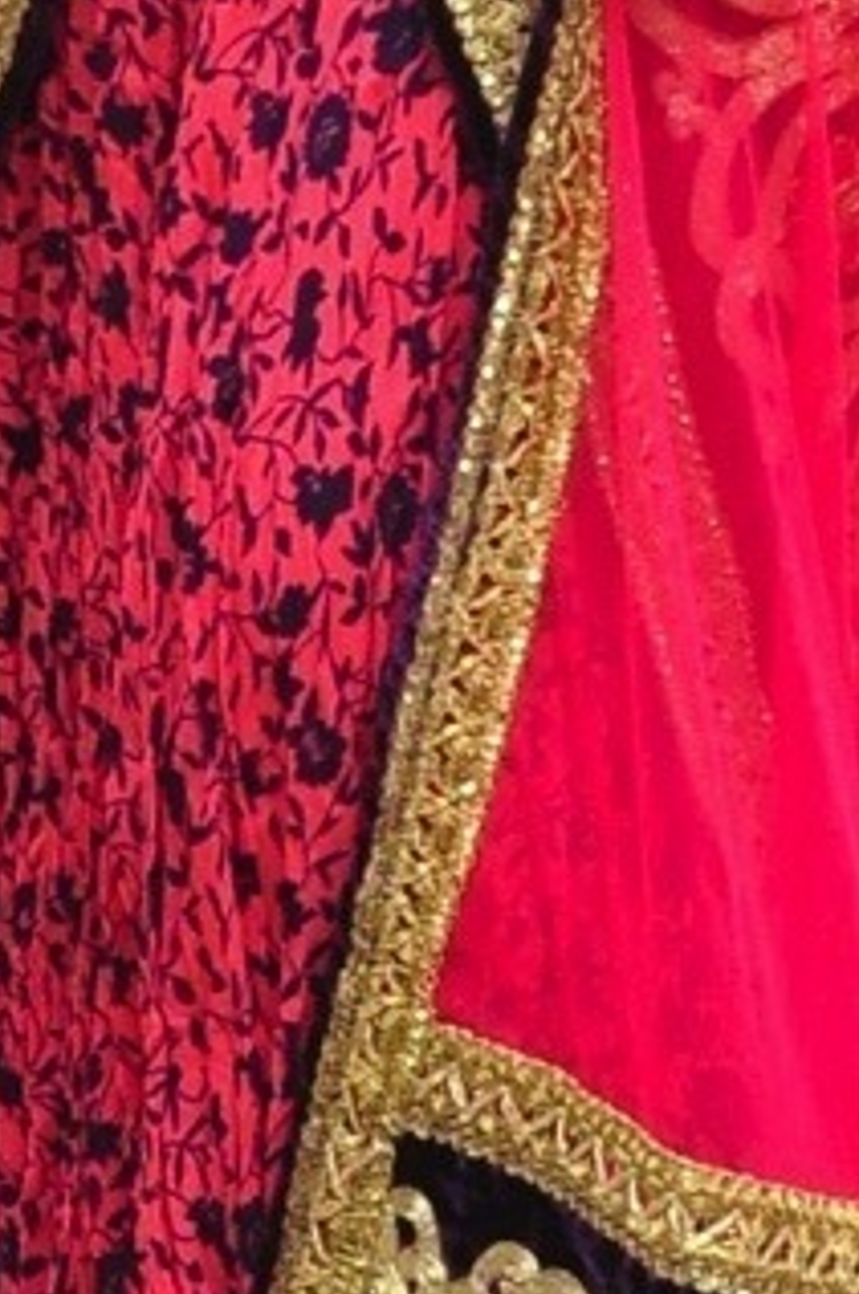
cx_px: 729
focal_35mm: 256
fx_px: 9192
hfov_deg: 5.3
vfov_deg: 7.8
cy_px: -848
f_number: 7.1
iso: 1600
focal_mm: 30
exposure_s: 1/125
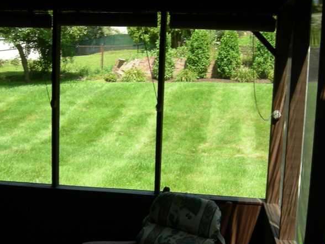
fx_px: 460
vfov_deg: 29.7
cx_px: 168
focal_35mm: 49
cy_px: 134
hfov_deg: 38.9
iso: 64
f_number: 4.3
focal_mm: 7.5
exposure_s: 1/131
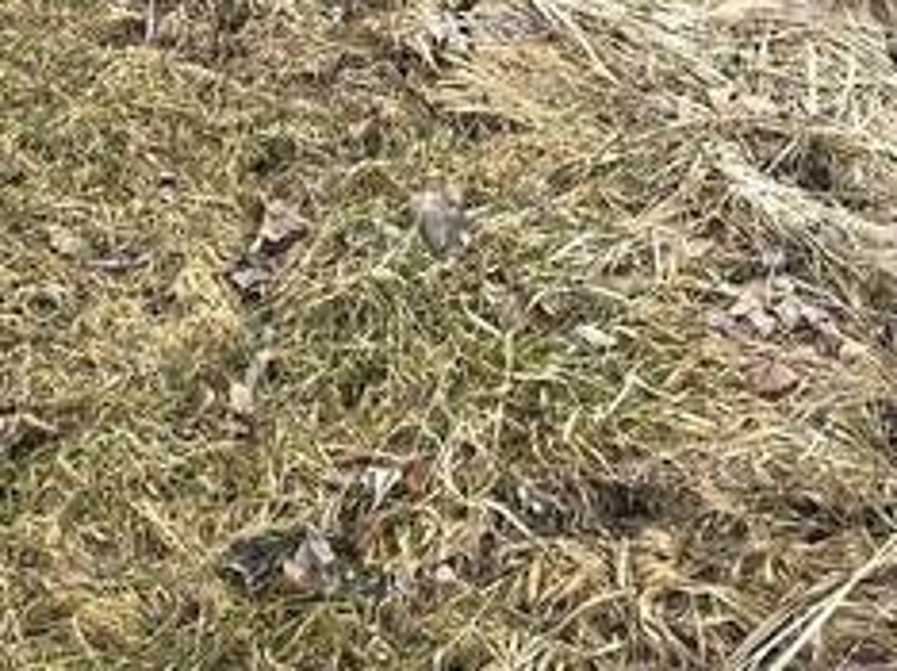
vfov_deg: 10.4
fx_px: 3262
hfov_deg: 15.4
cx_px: 897
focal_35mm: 126
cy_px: -863
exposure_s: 1/332
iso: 12
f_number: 1.7
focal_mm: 6.3
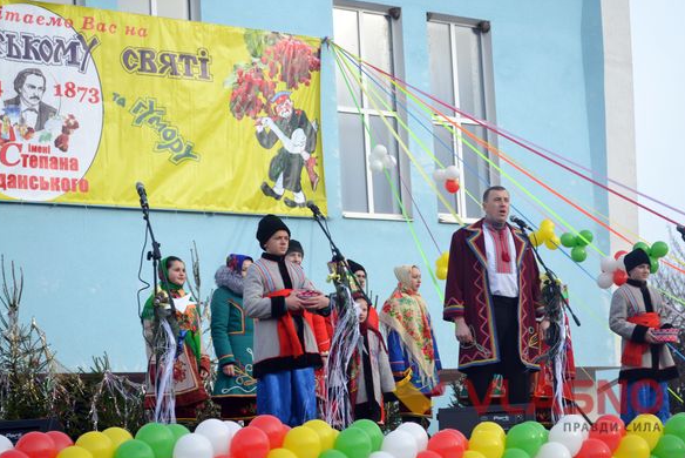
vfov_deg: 17.7
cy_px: 233
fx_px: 1466
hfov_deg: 26.3
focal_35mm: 77
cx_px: 341
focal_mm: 50
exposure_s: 1/160
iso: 100
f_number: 6.3
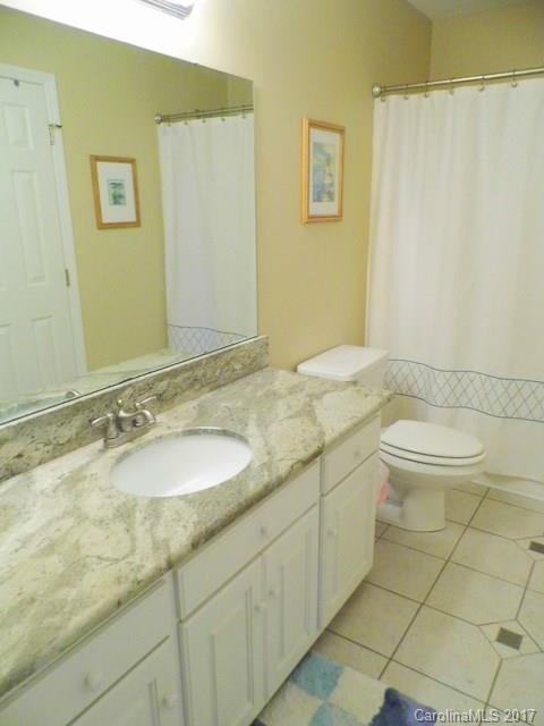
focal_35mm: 25
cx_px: 272
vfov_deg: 69.4
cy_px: 363
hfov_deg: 54.9
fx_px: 524
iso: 400
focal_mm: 4.46
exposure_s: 1/30
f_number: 3.1
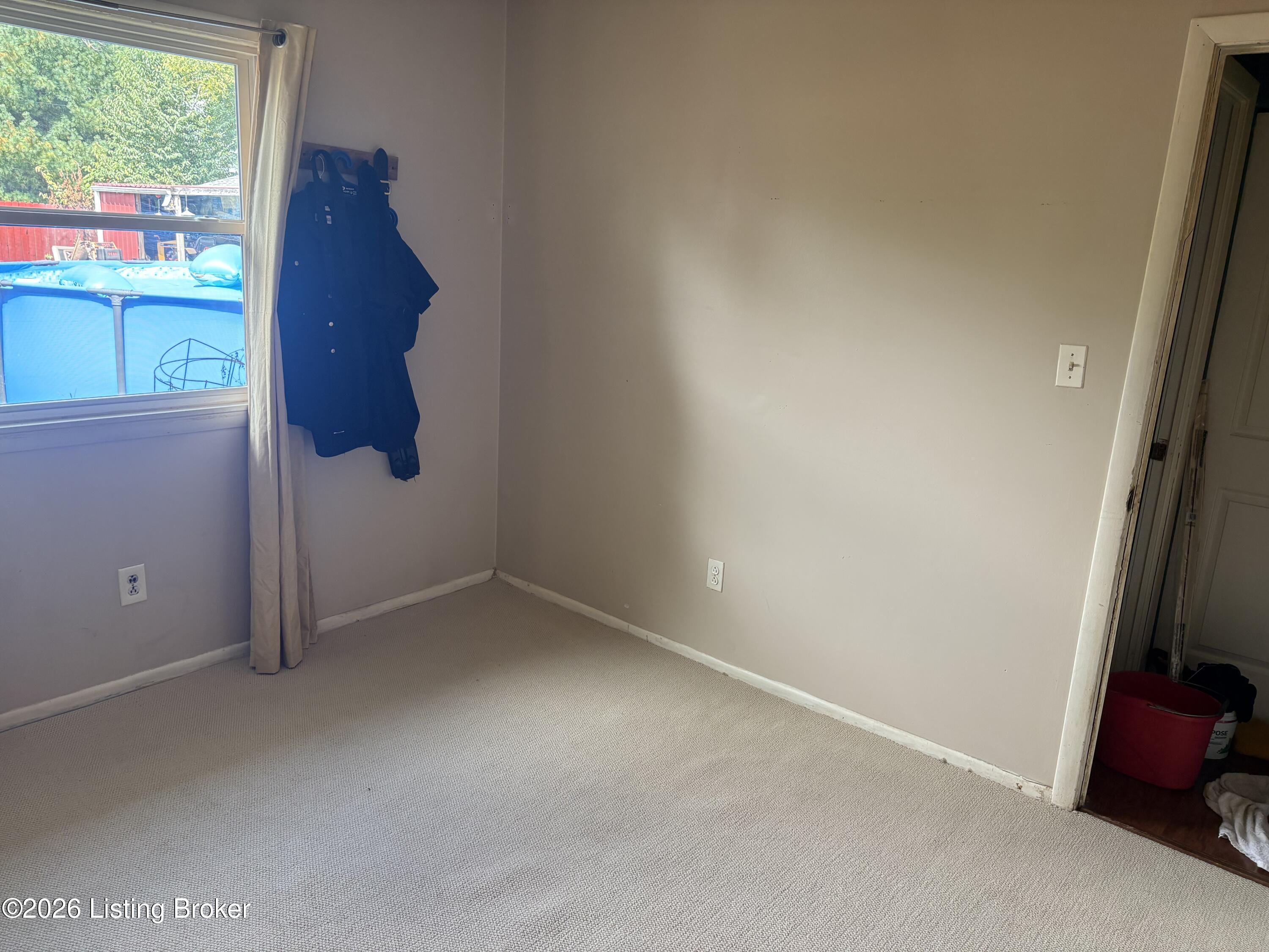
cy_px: 476
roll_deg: -2.8
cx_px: 634
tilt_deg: -14.1
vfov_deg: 53.1
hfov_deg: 67.3
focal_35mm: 26
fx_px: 953
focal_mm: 5.96
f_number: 1.6
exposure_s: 1/75
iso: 125
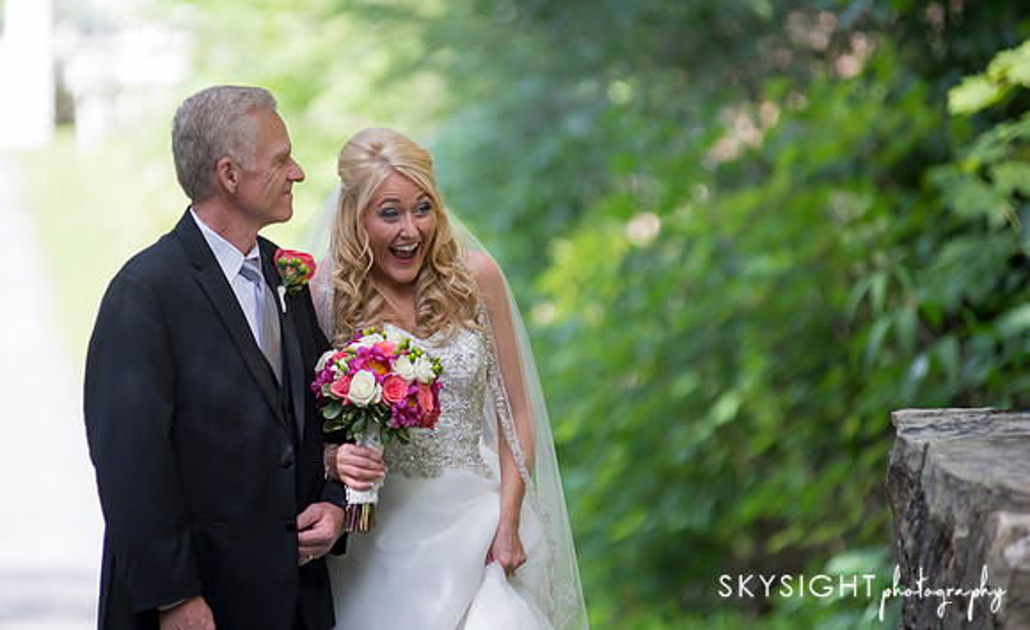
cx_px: 373
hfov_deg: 8.0
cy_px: 331
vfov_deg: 4.9
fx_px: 7397
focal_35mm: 265
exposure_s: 1/640
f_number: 2.8
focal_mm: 200
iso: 320
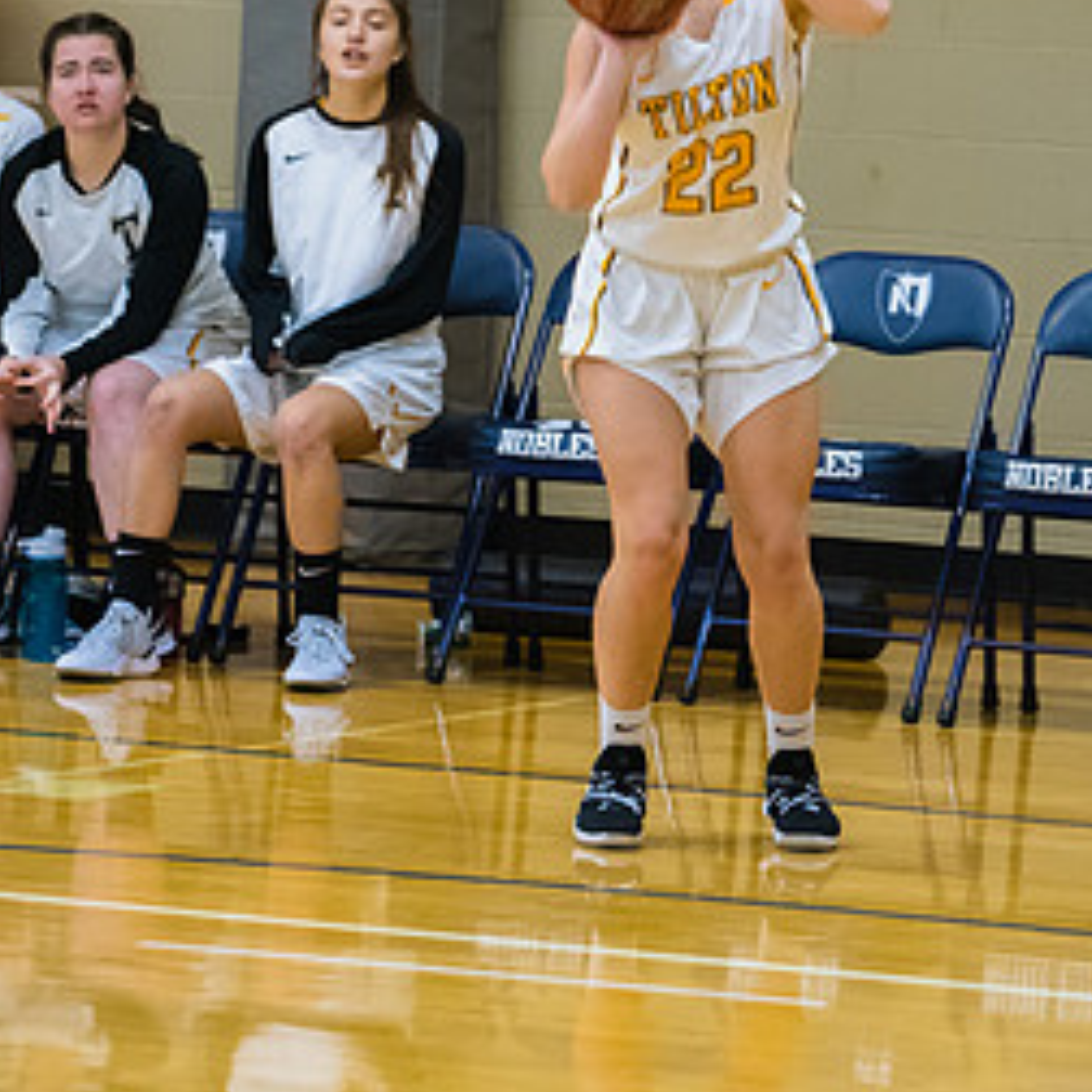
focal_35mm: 285
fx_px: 10172
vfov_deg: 6.1
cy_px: 160
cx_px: 542
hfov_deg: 6.1
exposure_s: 1/400
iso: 3200
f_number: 2.8
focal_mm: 125
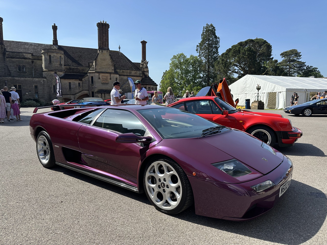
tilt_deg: -2.6
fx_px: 227
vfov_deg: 56.8
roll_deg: +1.3
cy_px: 122
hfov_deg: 71.6
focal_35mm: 24
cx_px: 164
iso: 80
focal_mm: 6.86
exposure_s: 1/2882
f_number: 1.78
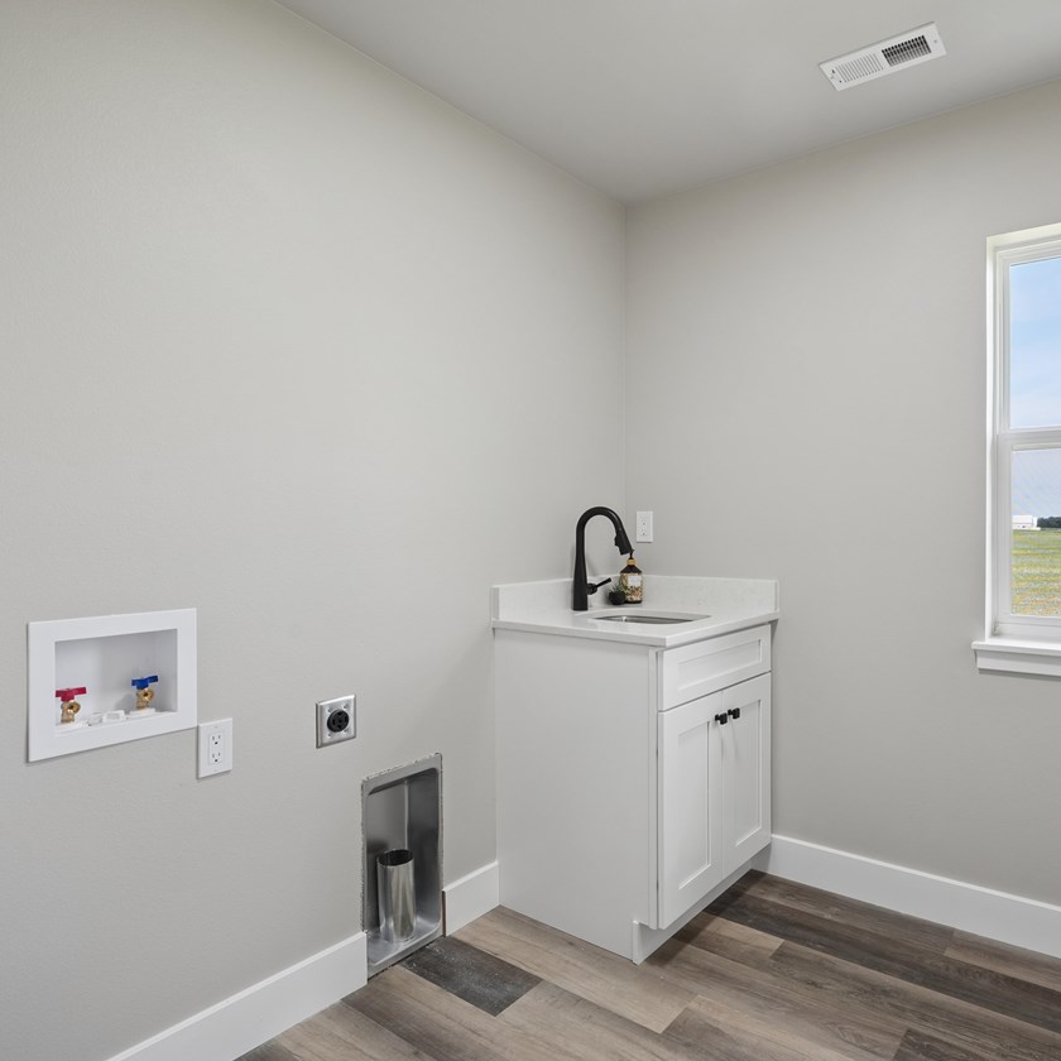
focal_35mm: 22
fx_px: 763
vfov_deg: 69.6
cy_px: 529
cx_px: 626
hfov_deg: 69.1
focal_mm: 17
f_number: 9
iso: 400
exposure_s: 1/25
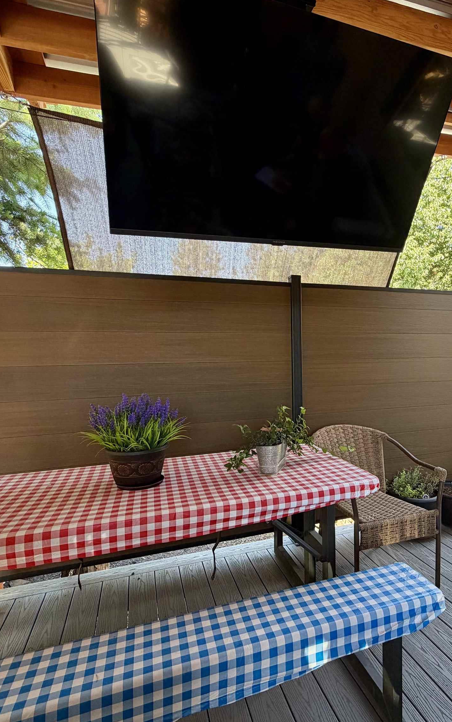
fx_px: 394
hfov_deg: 58.6
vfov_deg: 85.1
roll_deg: +0.9
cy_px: 362
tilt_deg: -1.1
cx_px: 292
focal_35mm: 20
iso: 125
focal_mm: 2.22
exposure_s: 1/121
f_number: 2.2
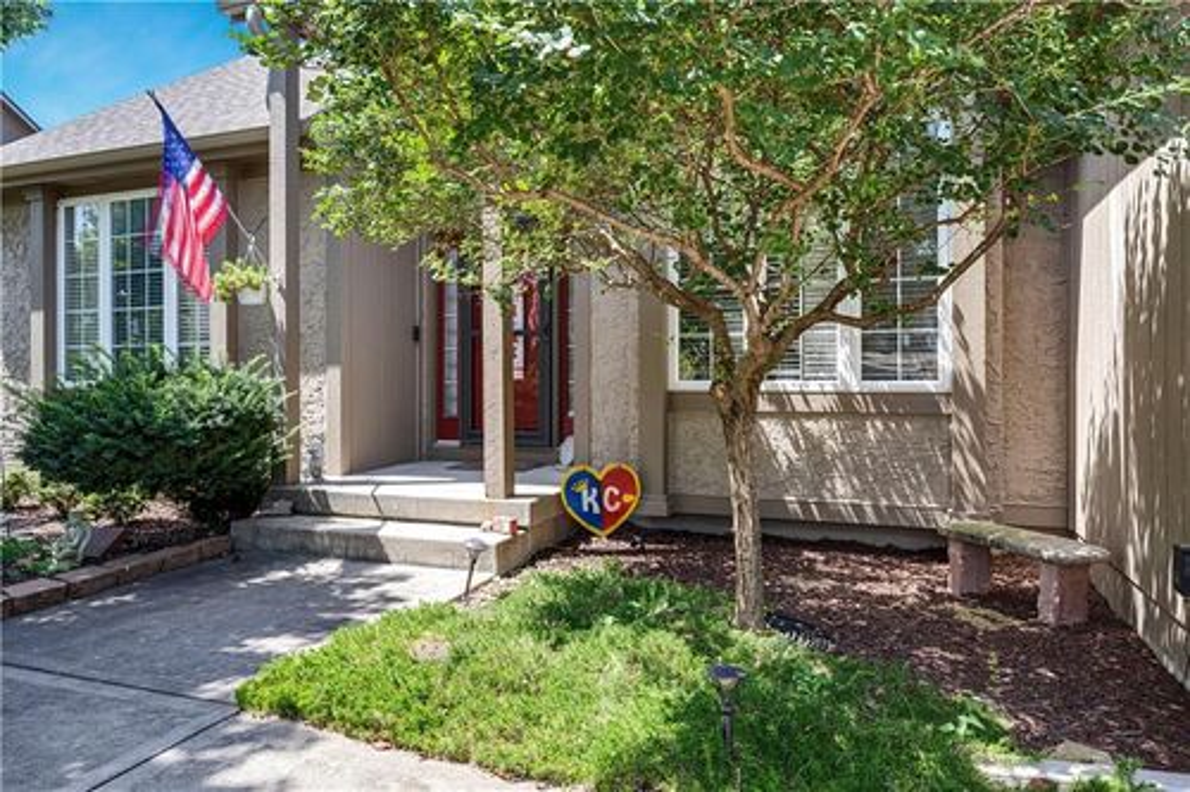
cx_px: 595
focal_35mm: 24
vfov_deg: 53.1
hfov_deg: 73.8
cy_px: 396
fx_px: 793
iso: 100
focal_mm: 24
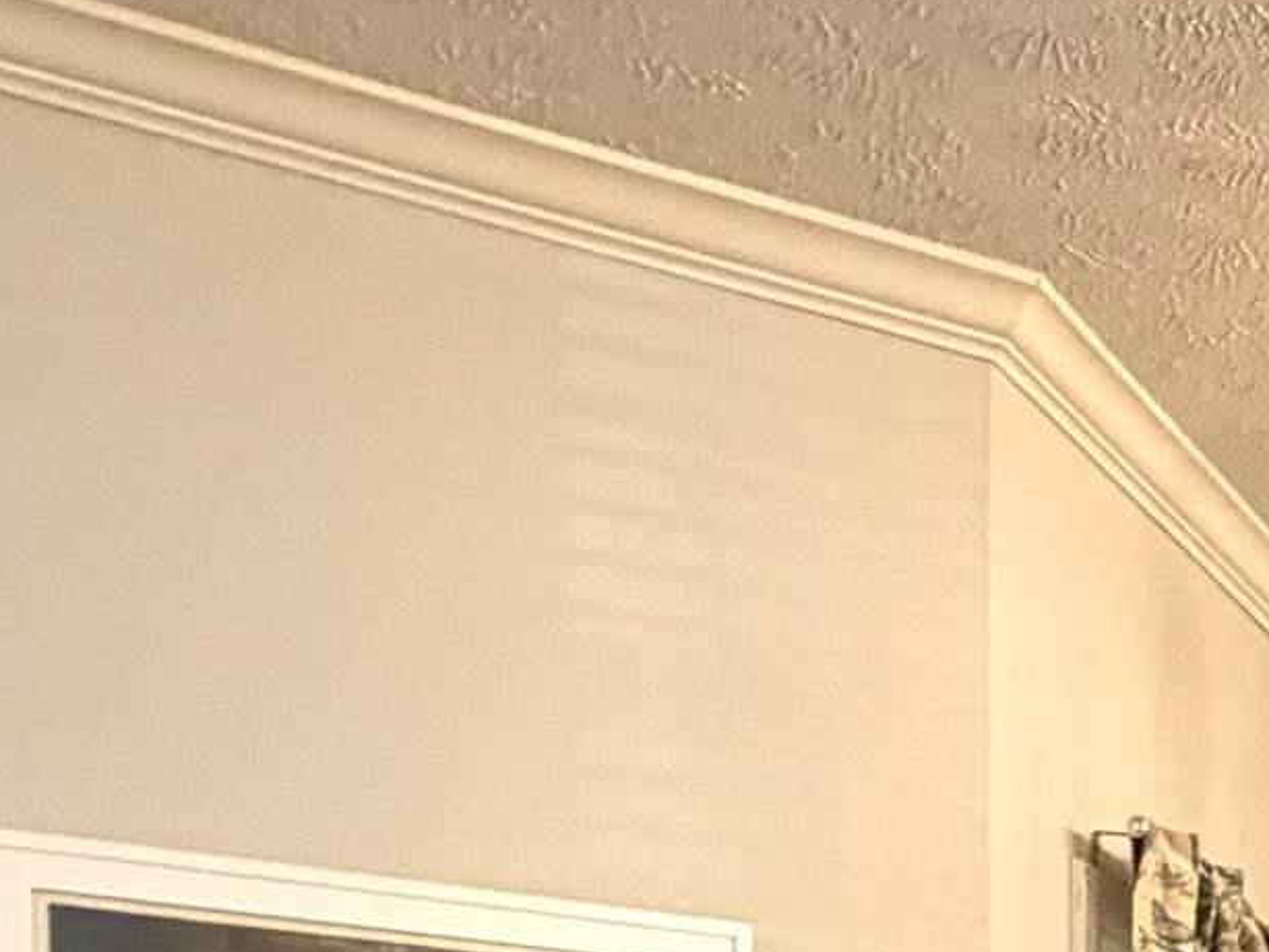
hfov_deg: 23.9
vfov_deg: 18.0
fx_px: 2567
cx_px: 1717
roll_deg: -0.4
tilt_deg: -2.3
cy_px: 1557
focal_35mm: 70
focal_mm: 2.22
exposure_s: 1/60
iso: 400
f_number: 2.2
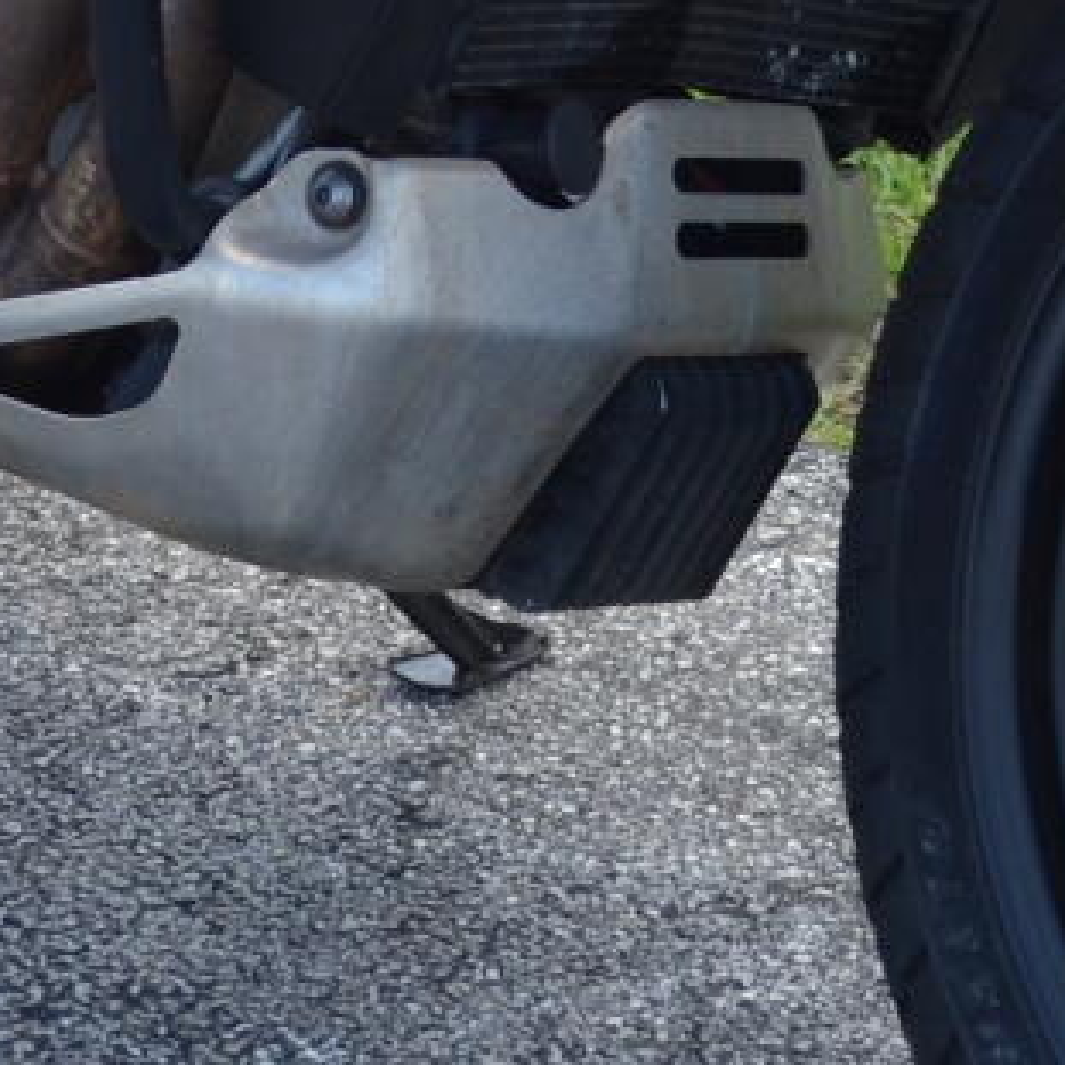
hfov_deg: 10.6
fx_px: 5708
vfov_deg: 10.1
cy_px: -872
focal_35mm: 164
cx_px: 315
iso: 100
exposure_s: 1/200
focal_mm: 20
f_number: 4.5
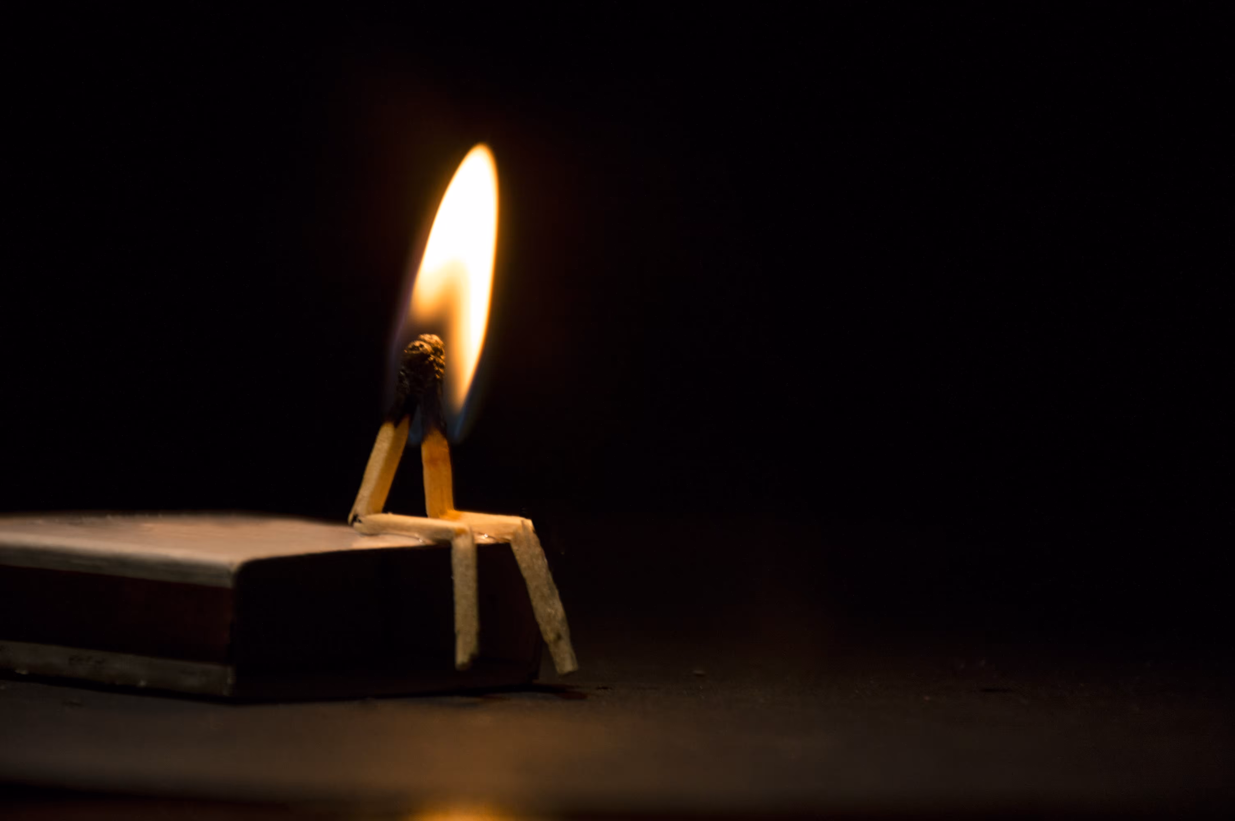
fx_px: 7198
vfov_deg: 6.5
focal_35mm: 210
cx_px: 618
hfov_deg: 9.8
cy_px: 410
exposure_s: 1/60
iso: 400
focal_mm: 140
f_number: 5.6
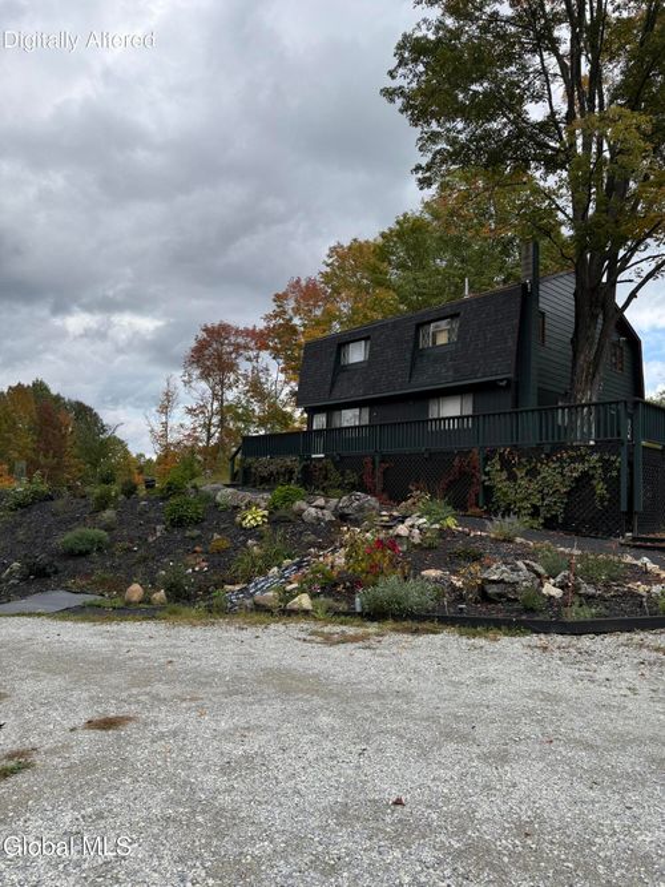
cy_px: 444
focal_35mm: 24
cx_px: 332
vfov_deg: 71.6
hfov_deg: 56.8
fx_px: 615
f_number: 1.78
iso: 80
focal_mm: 6.76
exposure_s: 1/2703
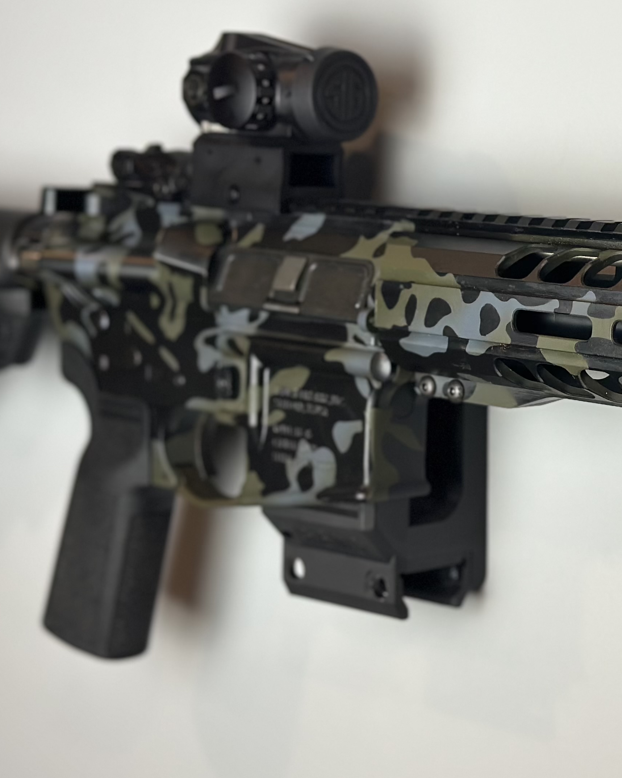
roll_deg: -0.4
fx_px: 2025
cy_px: 351
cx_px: 558
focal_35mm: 88
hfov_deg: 17.2
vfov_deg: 21.7
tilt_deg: -4.8
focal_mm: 6.86
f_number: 1.78
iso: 160
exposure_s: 1/120
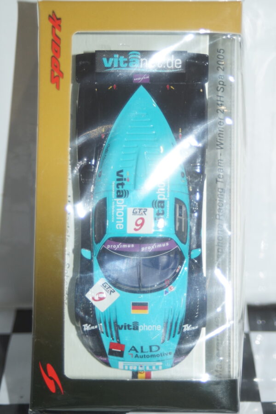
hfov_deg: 15.2
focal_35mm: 90
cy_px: 207
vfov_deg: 22.6
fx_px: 1035
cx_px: 138
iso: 400
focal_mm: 60
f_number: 5.6
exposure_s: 1/80
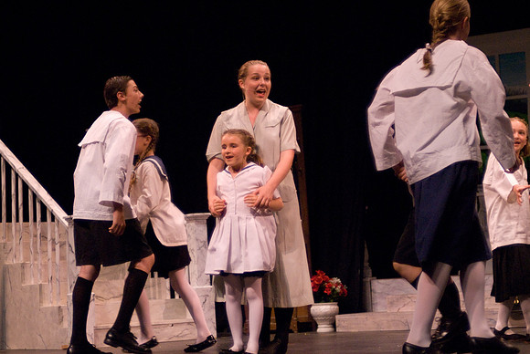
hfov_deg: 21.9
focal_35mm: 93
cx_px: 265
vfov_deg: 14.7
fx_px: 1371
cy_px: 177
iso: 1600
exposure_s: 1/320
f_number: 2.8
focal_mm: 62
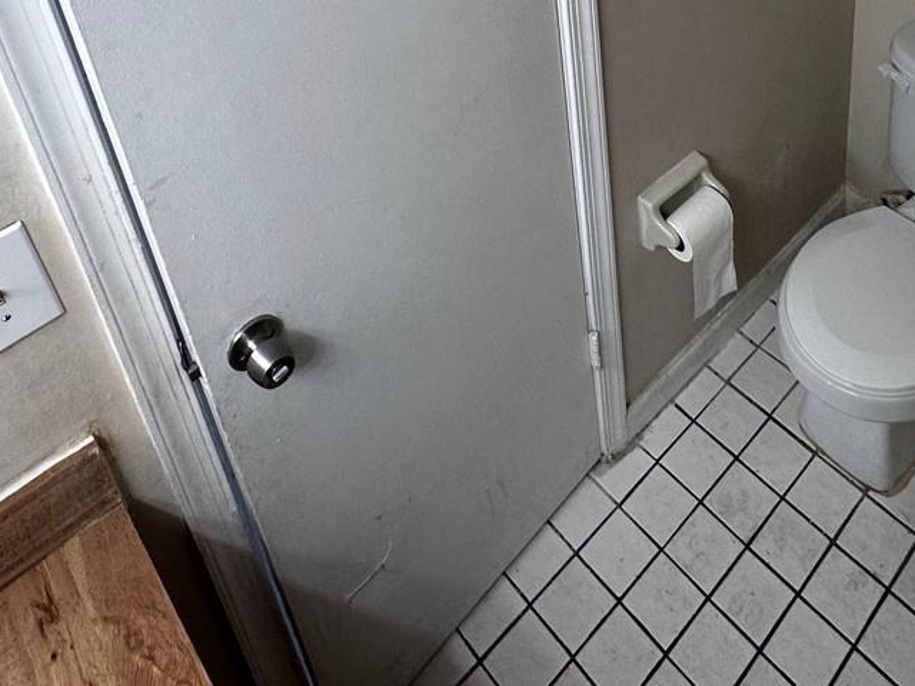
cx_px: 625
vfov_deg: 32.9
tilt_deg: -24.7
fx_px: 925
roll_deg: +2.6
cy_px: -149
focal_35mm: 35
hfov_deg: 51.4
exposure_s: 1/120
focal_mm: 2.22
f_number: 2.2
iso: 125
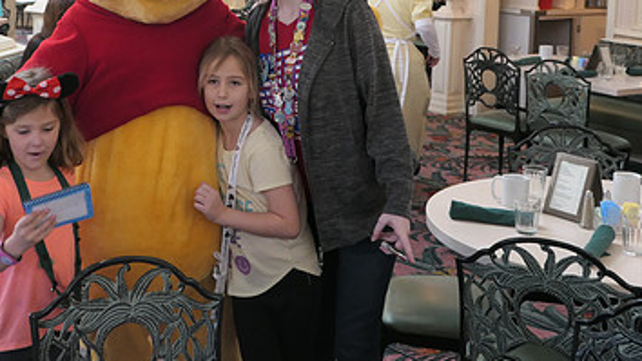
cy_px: 26
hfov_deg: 37.3
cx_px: 198
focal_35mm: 55
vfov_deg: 21.3
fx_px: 936
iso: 800
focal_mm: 11.7
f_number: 3.6
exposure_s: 1/80
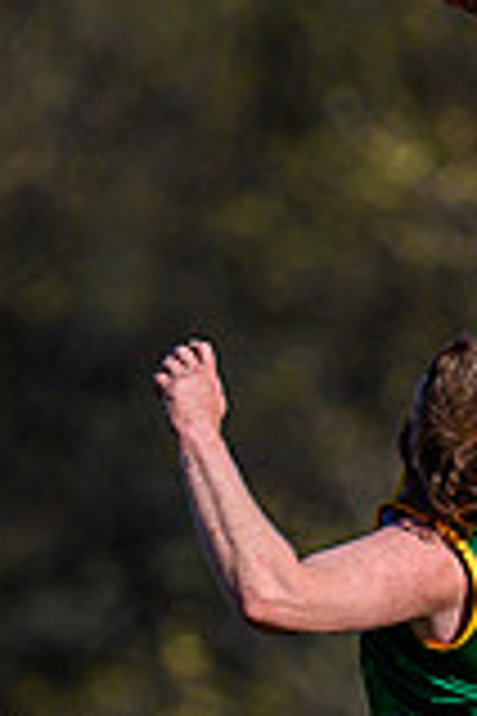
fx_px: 55884
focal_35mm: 2812
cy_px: 846
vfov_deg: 0.7
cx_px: 444
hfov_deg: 0.5
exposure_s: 1/2000
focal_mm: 500
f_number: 4
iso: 125
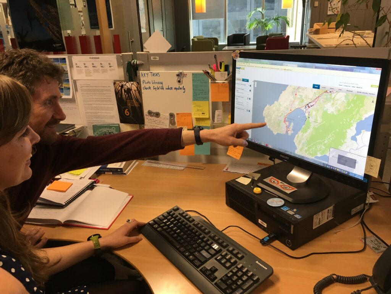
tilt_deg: -19.4
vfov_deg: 48.2
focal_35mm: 29
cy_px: 147
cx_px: 196
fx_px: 328
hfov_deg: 61.7
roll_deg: +1.7
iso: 50
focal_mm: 4.15
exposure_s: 1/33
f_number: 2.2
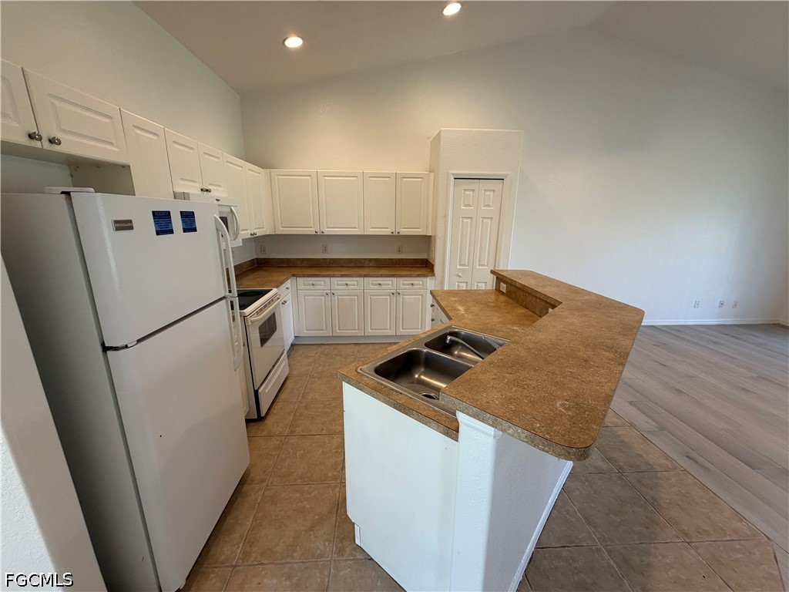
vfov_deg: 85.7
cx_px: 394
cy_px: 296
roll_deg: -0.7
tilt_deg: -14.7
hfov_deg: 102.1
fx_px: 319
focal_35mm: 14
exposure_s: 1/120
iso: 200
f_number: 2.2
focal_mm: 2.22
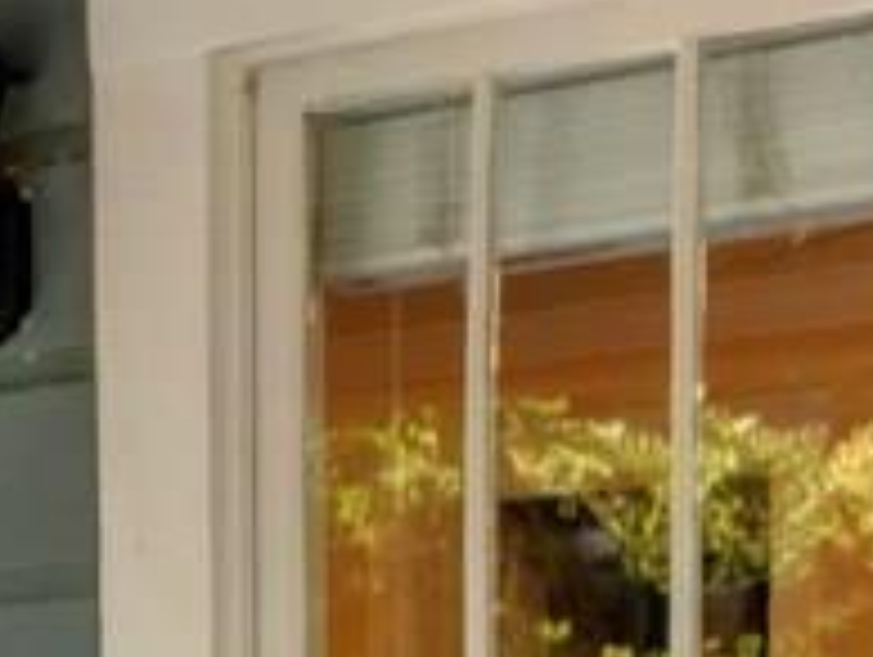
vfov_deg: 9.2
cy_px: 1210
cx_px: -382
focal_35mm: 153
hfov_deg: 12.3
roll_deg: +1.4
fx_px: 3863
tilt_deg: -4.2
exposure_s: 1/120
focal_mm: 4.15
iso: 40
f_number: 2.2
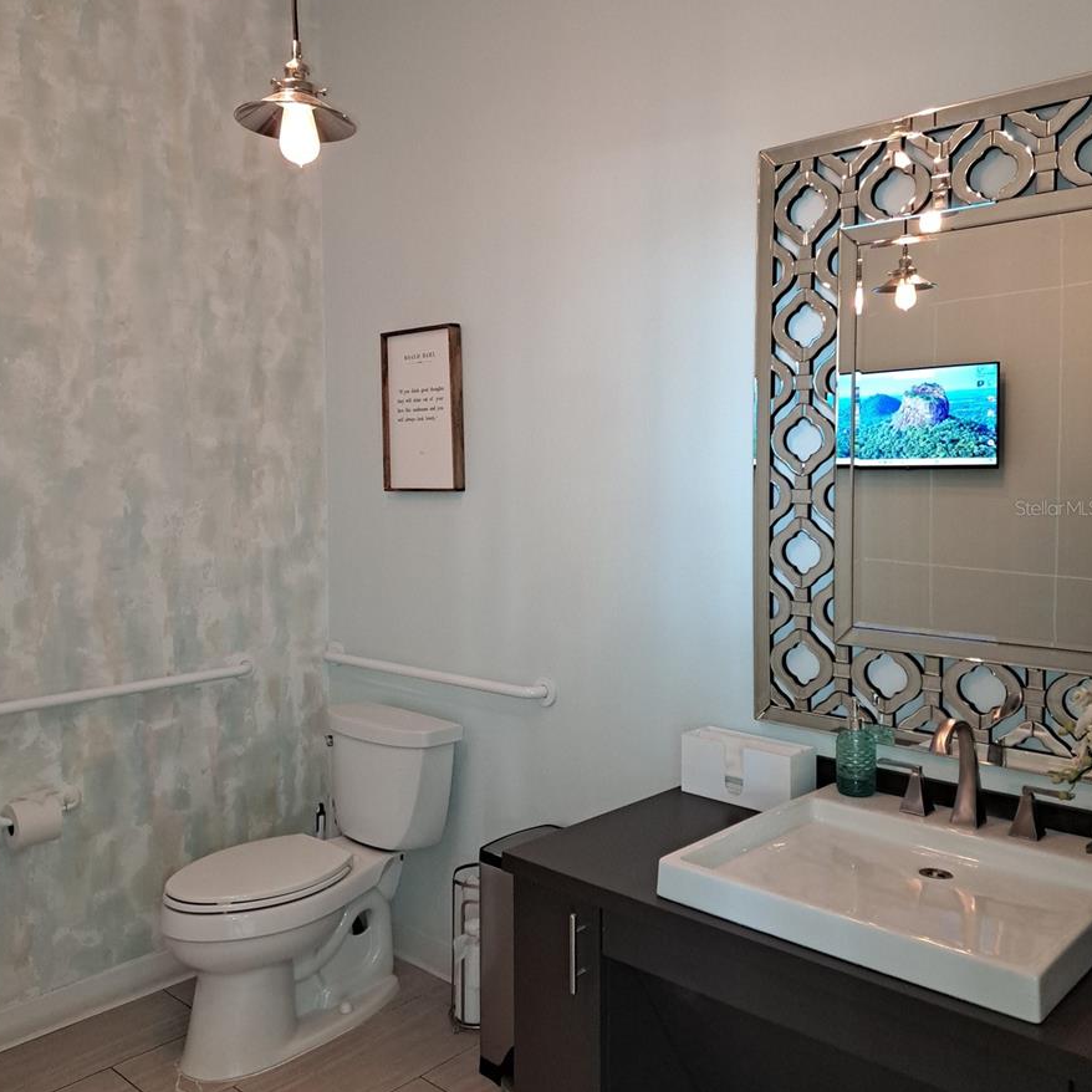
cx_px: 544
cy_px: 507
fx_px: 1035
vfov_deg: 55.6
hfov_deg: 55.6
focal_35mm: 29
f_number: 1.8
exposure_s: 1/60
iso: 400
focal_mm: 5.23
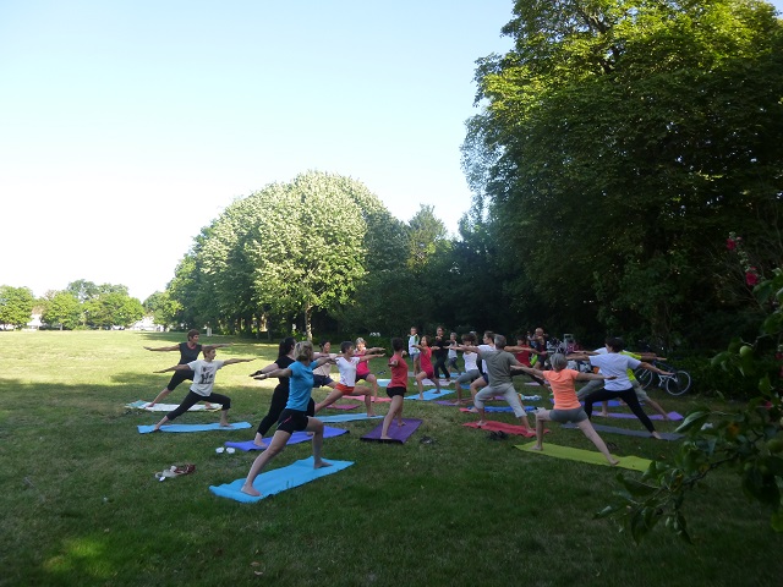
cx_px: 392
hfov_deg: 69.4
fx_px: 565
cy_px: 294
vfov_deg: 54.9
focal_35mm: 25
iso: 160
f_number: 3.1
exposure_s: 1/250
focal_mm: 4.5
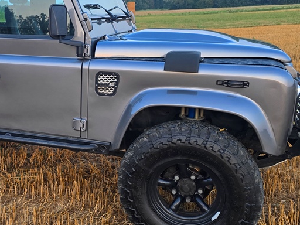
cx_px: 43
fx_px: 399
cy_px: 101
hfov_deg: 39.0
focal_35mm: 46
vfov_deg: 31.5
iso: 100
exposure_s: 1/180
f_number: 1.7
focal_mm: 6.3
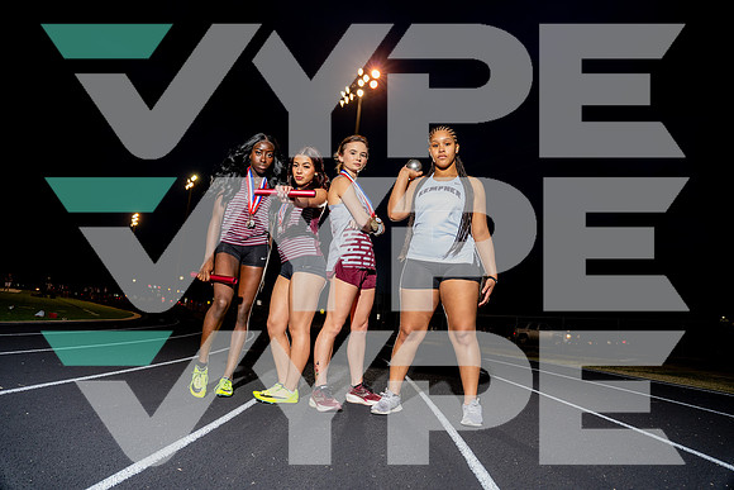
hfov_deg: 76.1
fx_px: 469
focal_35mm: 23
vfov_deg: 55.1
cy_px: 245
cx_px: 367
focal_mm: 23
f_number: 4
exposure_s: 1/200
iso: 800
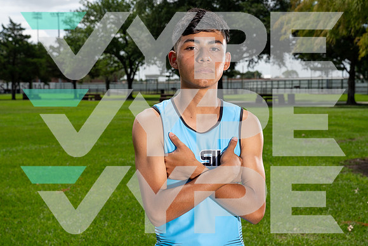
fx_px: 511
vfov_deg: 27.0
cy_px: 123
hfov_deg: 39.6
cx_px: 184
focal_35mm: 50
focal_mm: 50
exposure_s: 1/1250
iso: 250
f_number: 8
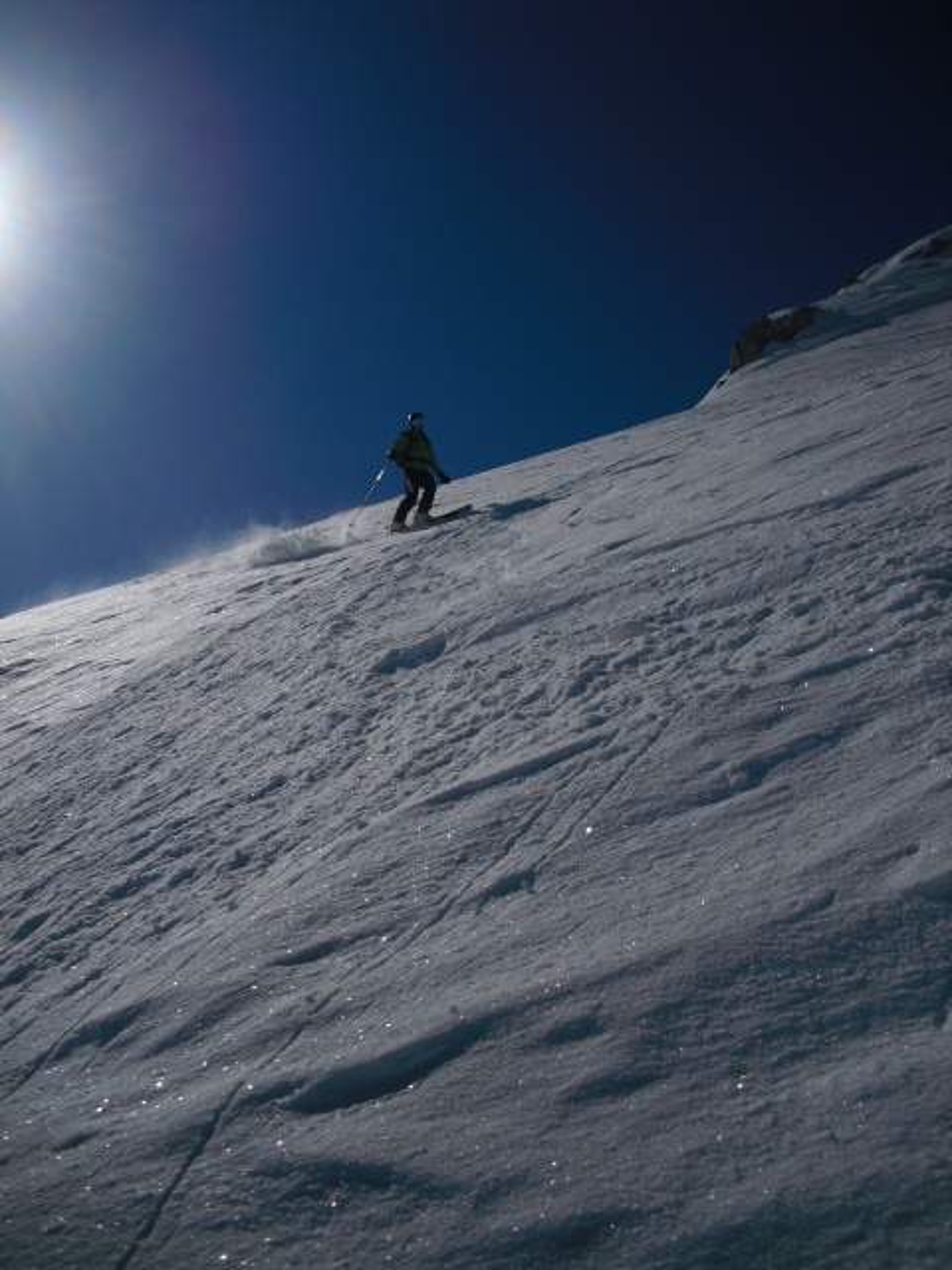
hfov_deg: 39.7
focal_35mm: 36
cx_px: 476
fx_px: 1320
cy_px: 635
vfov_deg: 51.4
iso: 64
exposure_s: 1/1250
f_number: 7.8
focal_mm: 6.3
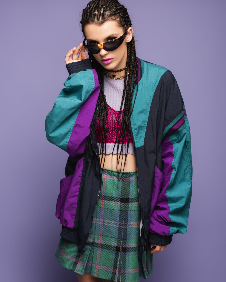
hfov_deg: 19.4
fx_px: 661
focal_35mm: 79
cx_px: 113
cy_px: 117
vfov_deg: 24.1
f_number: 8
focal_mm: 70
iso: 80
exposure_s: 1/200
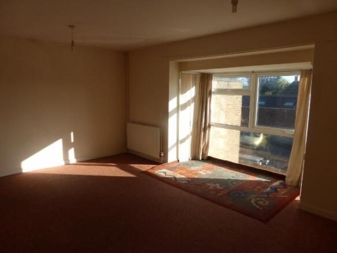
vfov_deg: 56.8
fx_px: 234
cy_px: 126
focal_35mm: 24
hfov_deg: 71.6
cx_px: 168
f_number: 4
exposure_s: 1/200
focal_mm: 4.3
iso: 100
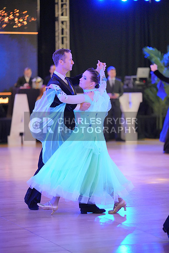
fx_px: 795
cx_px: 84
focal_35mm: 113
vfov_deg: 18.1
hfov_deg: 12.1
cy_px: 126
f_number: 2
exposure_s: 1/500
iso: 6400
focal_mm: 113
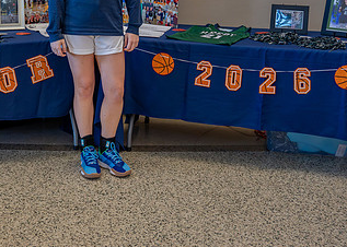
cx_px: 93
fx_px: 532
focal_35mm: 54
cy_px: 17
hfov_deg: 35.5
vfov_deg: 25.3
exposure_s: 1/320
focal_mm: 24
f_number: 2.8
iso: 1000
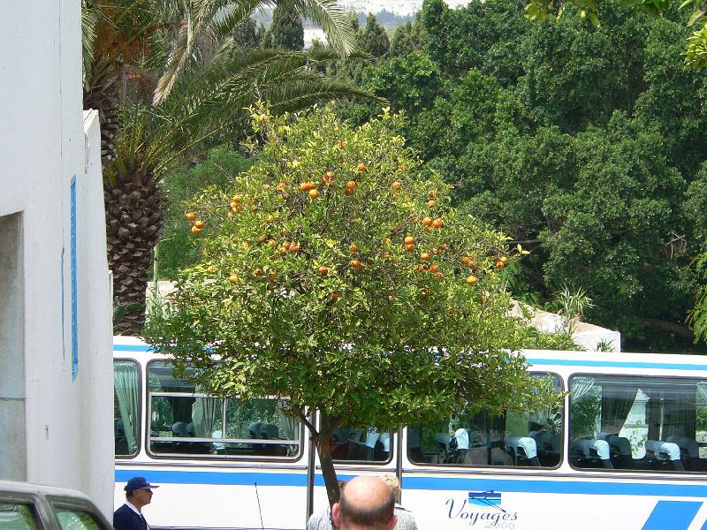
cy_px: 265
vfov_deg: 6.6
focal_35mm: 224
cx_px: 354
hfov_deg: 8.8
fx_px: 4575
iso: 80
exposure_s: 1/500
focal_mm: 37.3
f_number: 4
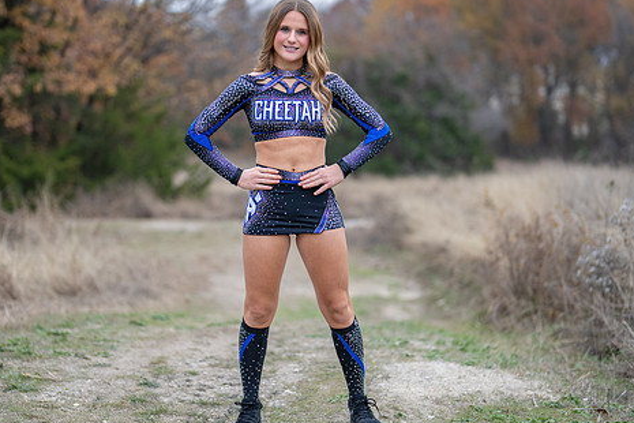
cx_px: 289
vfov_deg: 17.3
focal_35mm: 79
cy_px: 199
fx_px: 1391
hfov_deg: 25.7
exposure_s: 1/1250
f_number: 1.2
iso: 400
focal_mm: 50
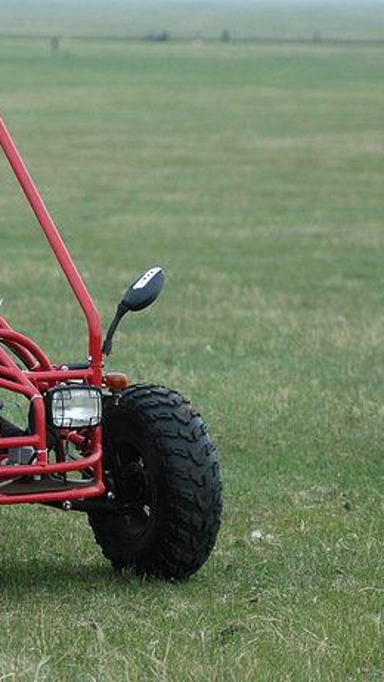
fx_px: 3872
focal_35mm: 214
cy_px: 340
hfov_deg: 5.7
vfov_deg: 10.1
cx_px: -69
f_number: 3.5
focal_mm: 90
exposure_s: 1/1600
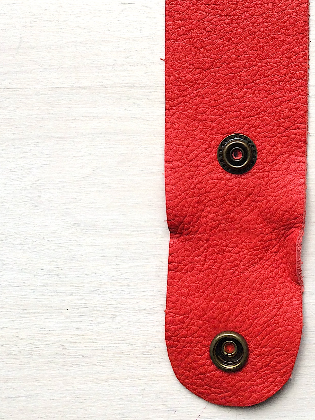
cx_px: 239
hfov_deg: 24.9
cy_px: 50
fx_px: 704
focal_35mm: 58
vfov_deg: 31.8
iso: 50
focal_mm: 4.15
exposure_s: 1/100
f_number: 2.2
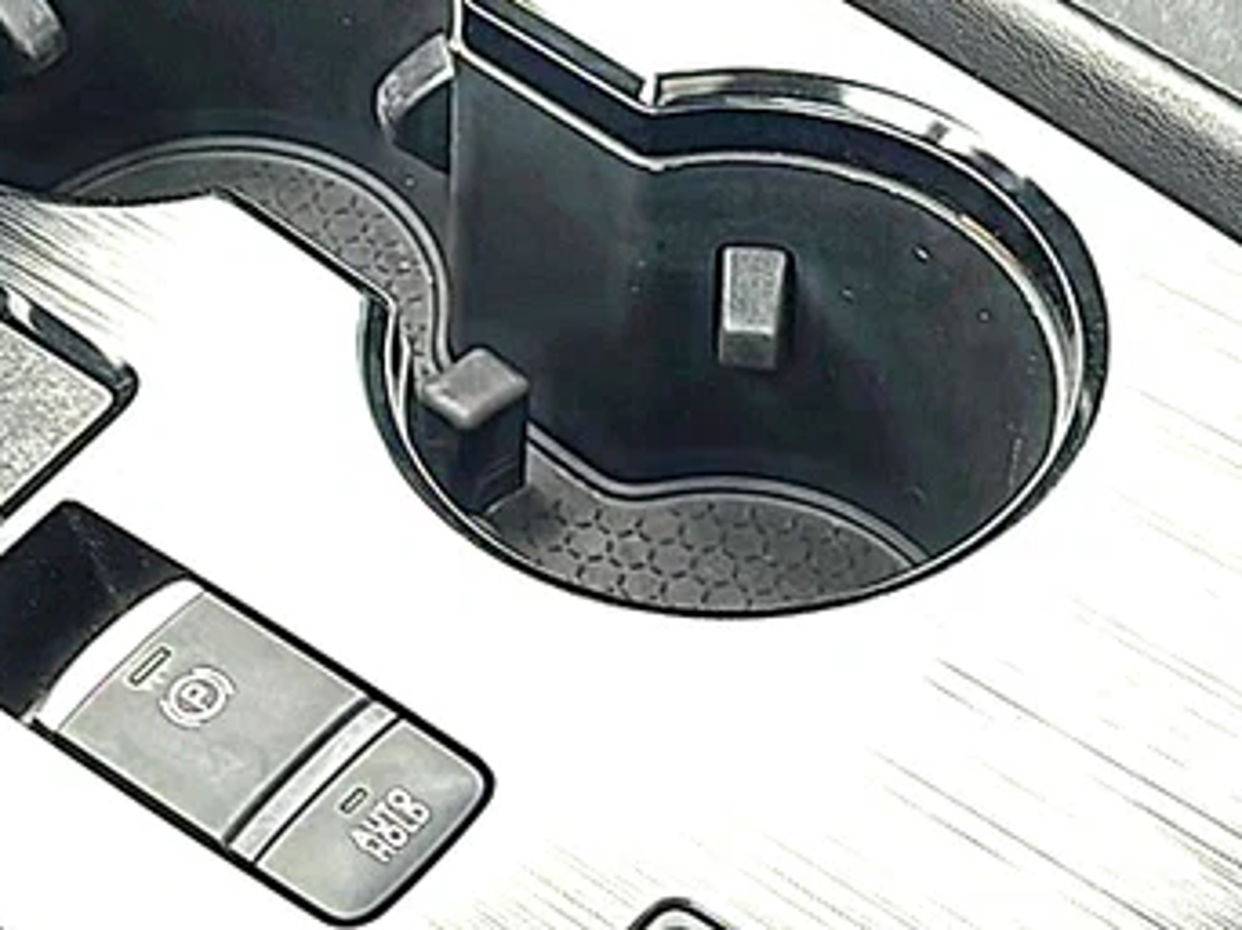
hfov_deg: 22.6
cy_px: 347
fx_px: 3083
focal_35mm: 86
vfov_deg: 17.1
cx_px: 334
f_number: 1.78
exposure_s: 1/63
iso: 50
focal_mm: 6.86
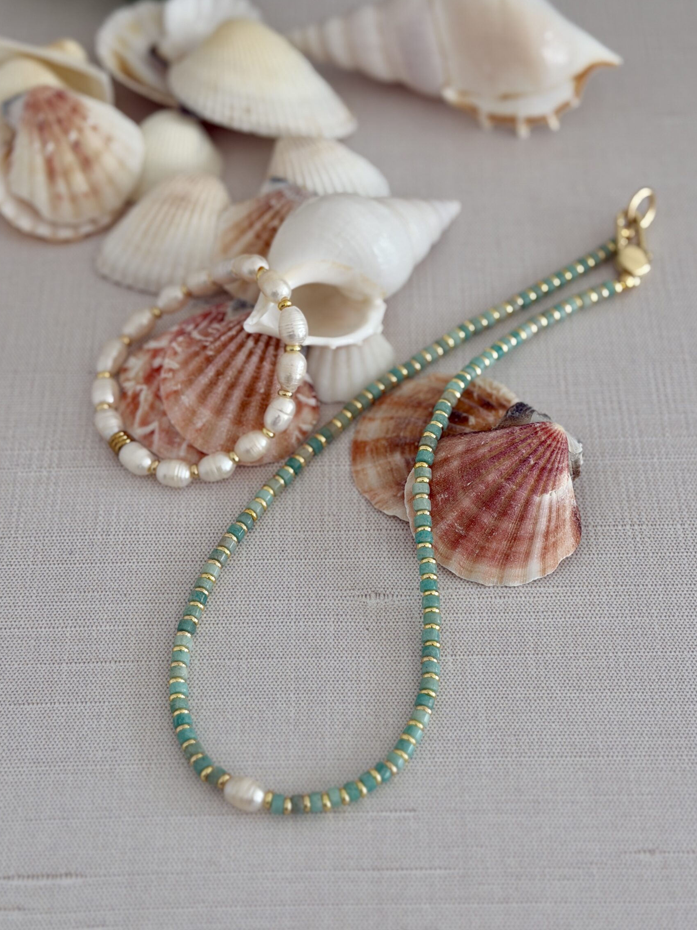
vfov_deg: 35.5
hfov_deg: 27.0
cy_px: 492
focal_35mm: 54
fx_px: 1450
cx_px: 380
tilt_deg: -56.1
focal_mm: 6.76
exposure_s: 1/356
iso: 64
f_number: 1.78
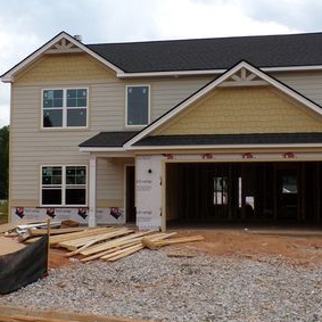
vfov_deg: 34.0
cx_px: 190
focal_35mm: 50
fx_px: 526
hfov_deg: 33.9
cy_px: 166
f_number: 4.8
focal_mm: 5.8
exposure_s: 1/750
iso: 200
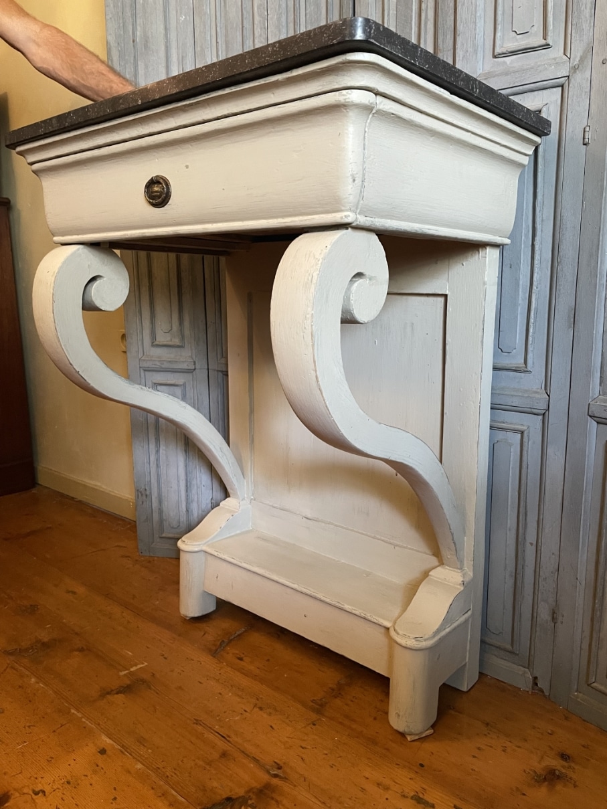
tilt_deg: -10.6
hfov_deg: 53.1
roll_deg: +1.8
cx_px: 304
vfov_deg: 67.3
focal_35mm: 26
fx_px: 608
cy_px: 404
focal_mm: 4.2
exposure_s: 1/50
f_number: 1.6
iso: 500
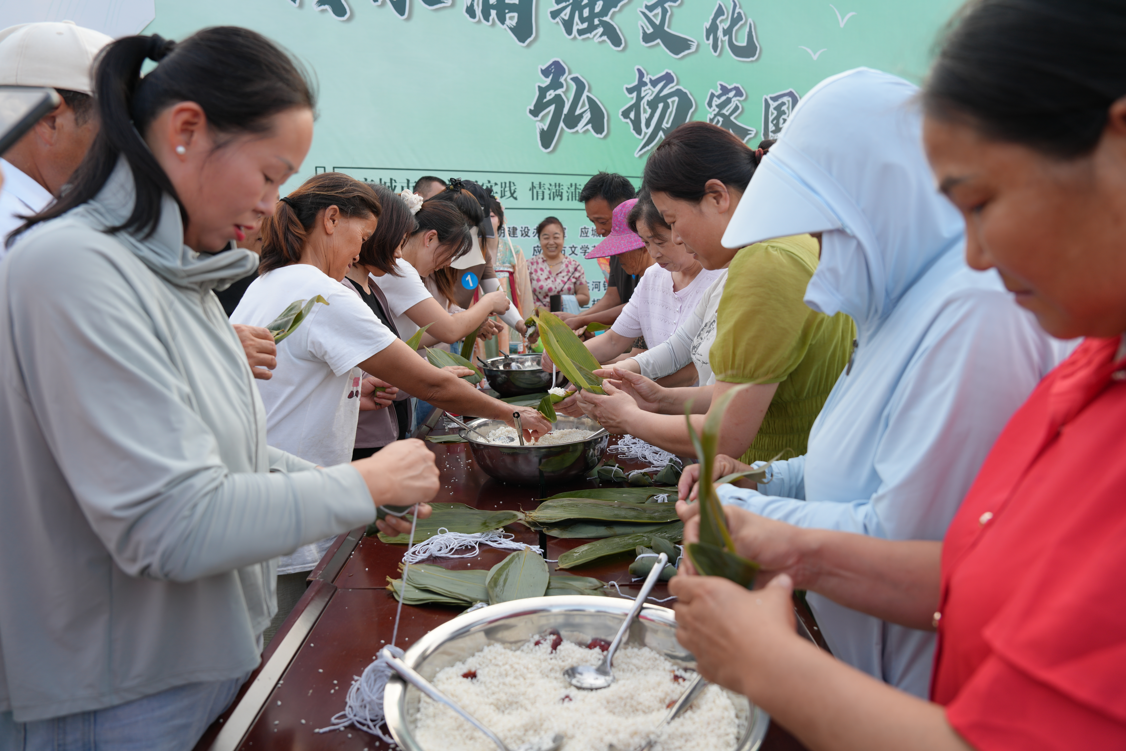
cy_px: 376
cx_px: 563
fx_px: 751
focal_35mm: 24
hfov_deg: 73.7
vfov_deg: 53.1
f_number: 4
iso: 100
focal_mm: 24
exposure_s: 1/160
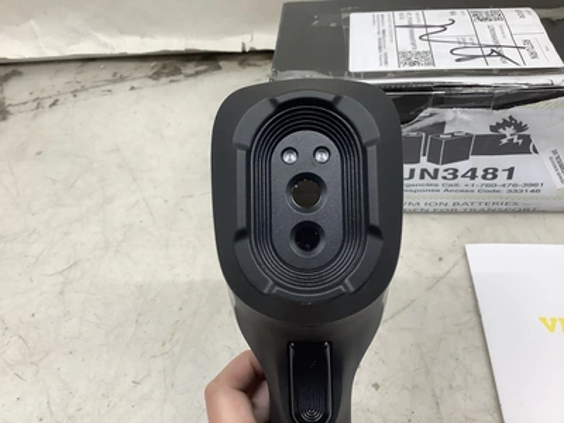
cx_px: 282
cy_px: 212
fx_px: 505
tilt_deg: -44.5
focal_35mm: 31
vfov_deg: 45.4
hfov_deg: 58.4
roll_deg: +8.3
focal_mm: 3.3
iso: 80
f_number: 2.4
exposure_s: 1/120
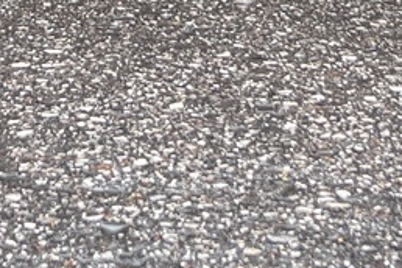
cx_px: 129
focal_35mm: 168
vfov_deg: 7.6
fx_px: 1876
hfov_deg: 12.2
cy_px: -405
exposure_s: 1/139
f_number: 1.5
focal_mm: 5.7
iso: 40
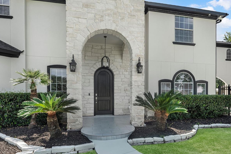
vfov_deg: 52.8
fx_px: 154
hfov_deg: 73.2
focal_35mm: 24
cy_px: 92
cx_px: 134
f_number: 9
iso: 100
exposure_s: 1/200
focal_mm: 14
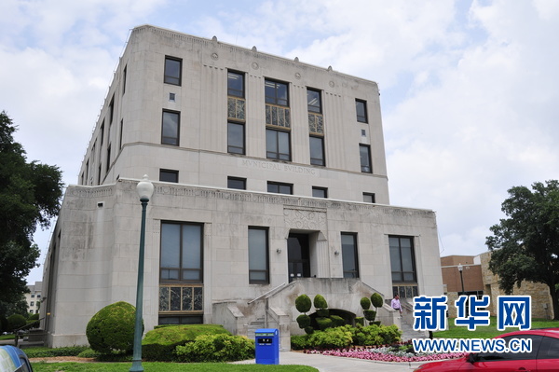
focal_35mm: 30
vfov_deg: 43.5
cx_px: 280
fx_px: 465
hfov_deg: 62.0
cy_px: 186
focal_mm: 20
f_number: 8
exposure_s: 1/500
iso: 200
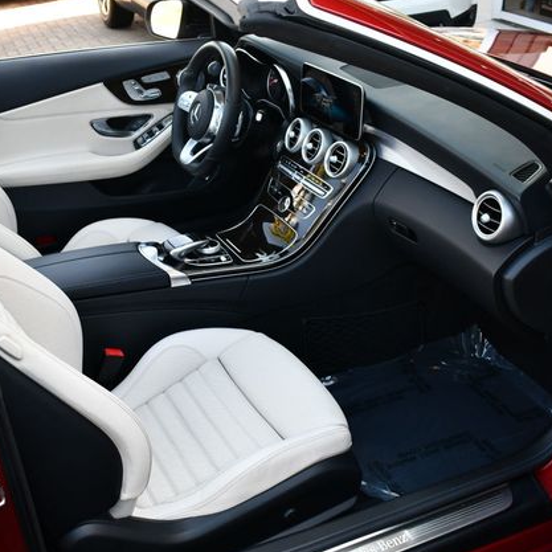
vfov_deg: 36.1
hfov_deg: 35.8
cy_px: 277
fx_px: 848
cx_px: 205
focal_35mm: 47
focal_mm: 18
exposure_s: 1/250
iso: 400
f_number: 4
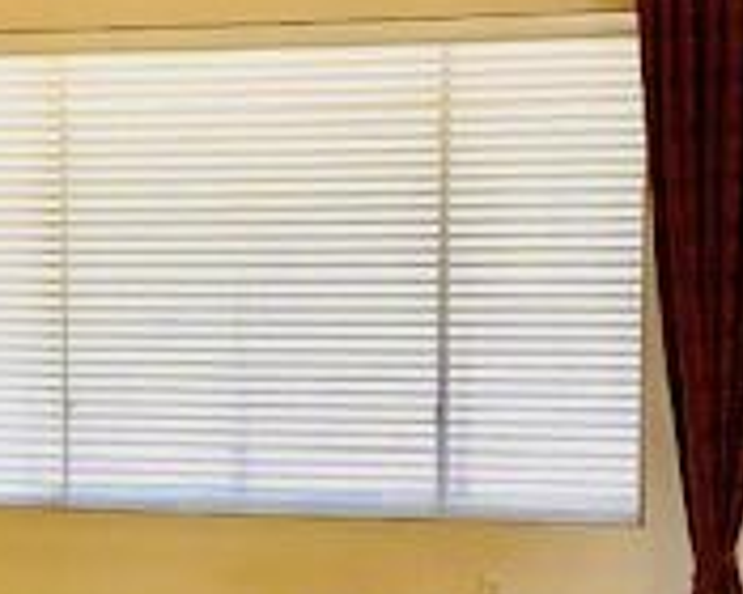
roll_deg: +0.0
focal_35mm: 93
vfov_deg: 16.4
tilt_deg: -4.1
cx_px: 178
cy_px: 450
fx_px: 2045
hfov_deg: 20.4
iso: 160
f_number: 1.8
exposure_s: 1/60
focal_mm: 4.25
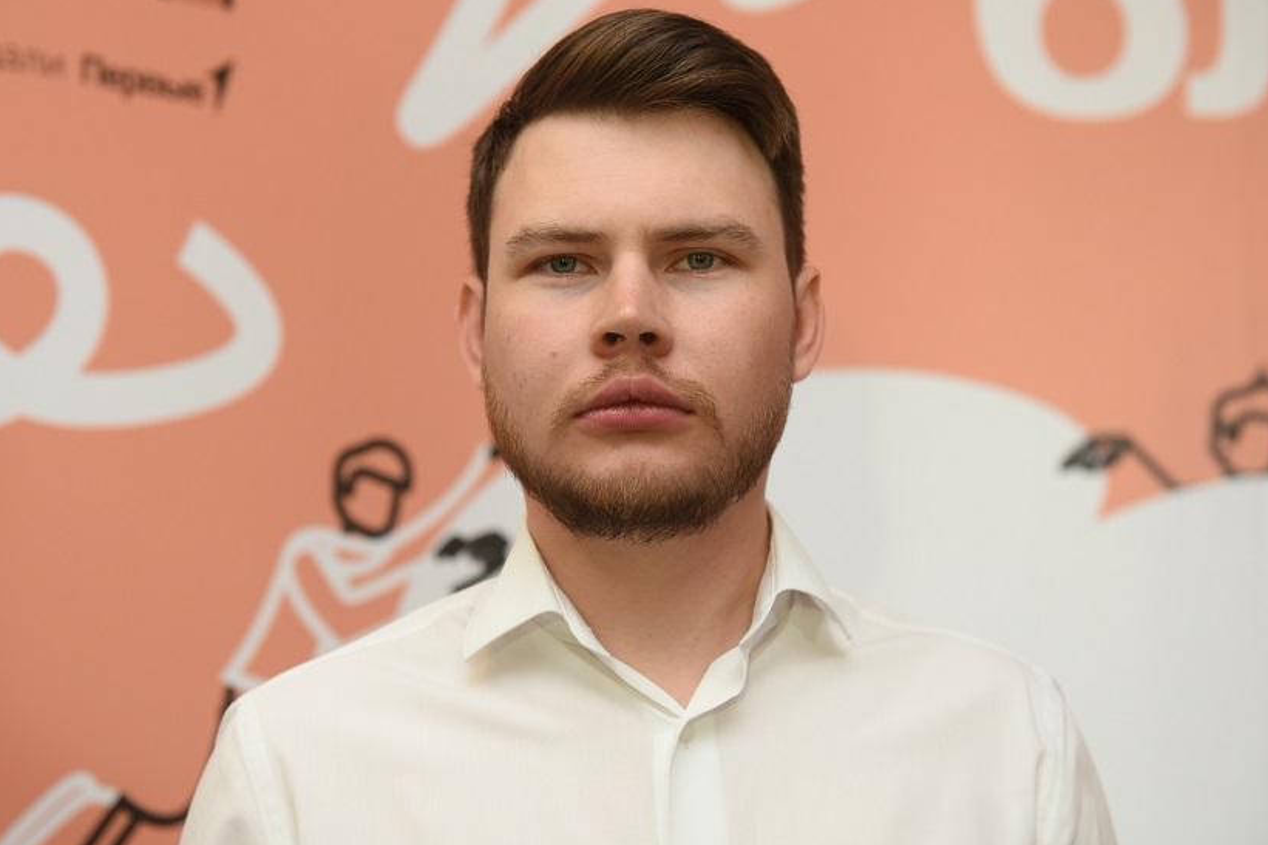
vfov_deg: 23.8
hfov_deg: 35.0
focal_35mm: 57
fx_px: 2007
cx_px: 593
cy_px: 409
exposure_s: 1/200
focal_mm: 52
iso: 800
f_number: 3.5
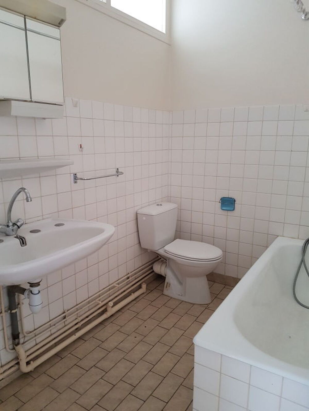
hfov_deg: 53.1
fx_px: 309
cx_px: 154
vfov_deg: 67.3
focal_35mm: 26
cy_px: 206
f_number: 1.7
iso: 160
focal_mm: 4.2
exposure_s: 1/33
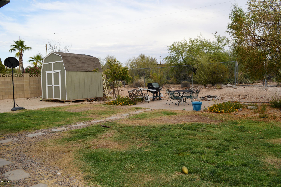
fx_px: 211
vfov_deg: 47.8
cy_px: 94
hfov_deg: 67.4
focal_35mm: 27
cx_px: 140
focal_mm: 18
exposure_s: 1/200
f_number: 5.6
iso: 100
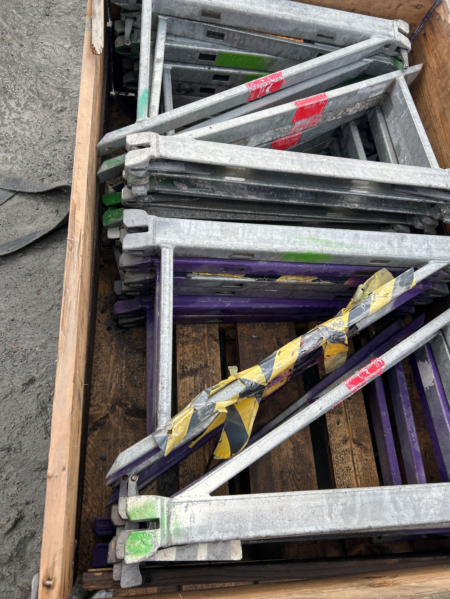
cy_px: 300
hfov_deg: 53.1
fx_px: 451
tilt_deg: -63.6
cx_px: 225
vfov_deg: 67.3
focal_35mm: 26
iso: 50
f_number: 1.5
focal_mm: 5.7
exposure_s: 1/705
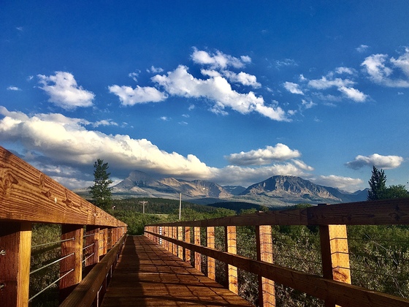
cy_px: 154
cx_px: 204
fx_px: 343
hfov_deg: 61.7
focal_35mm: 29
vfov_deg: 48.2
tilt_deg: +8.6
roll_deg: +0.7
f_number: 2.2
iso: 25
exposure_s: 1/1166
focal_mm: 4.15
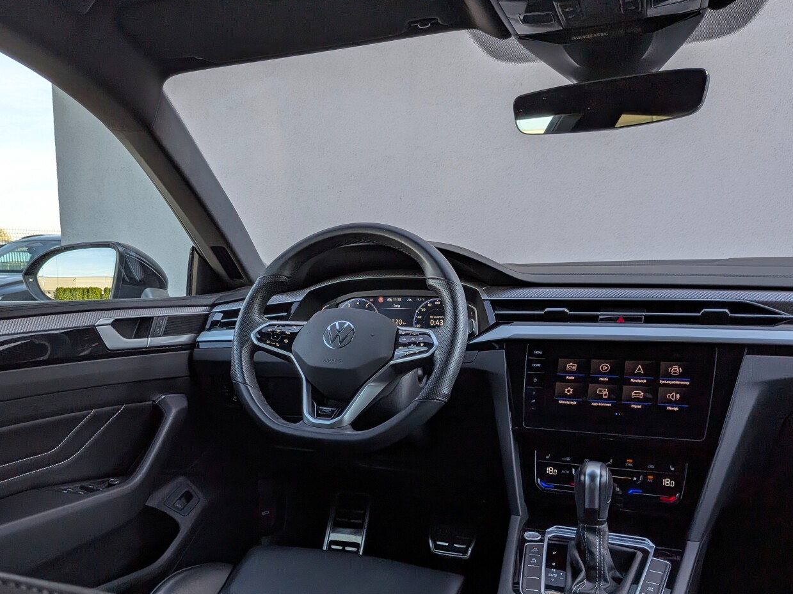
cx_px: 317
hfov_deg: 57.9
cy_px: 380
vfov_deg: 45.0
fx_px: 710
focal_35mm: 31
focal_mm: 4.53
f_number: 1.7
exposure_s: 1/265
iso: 30
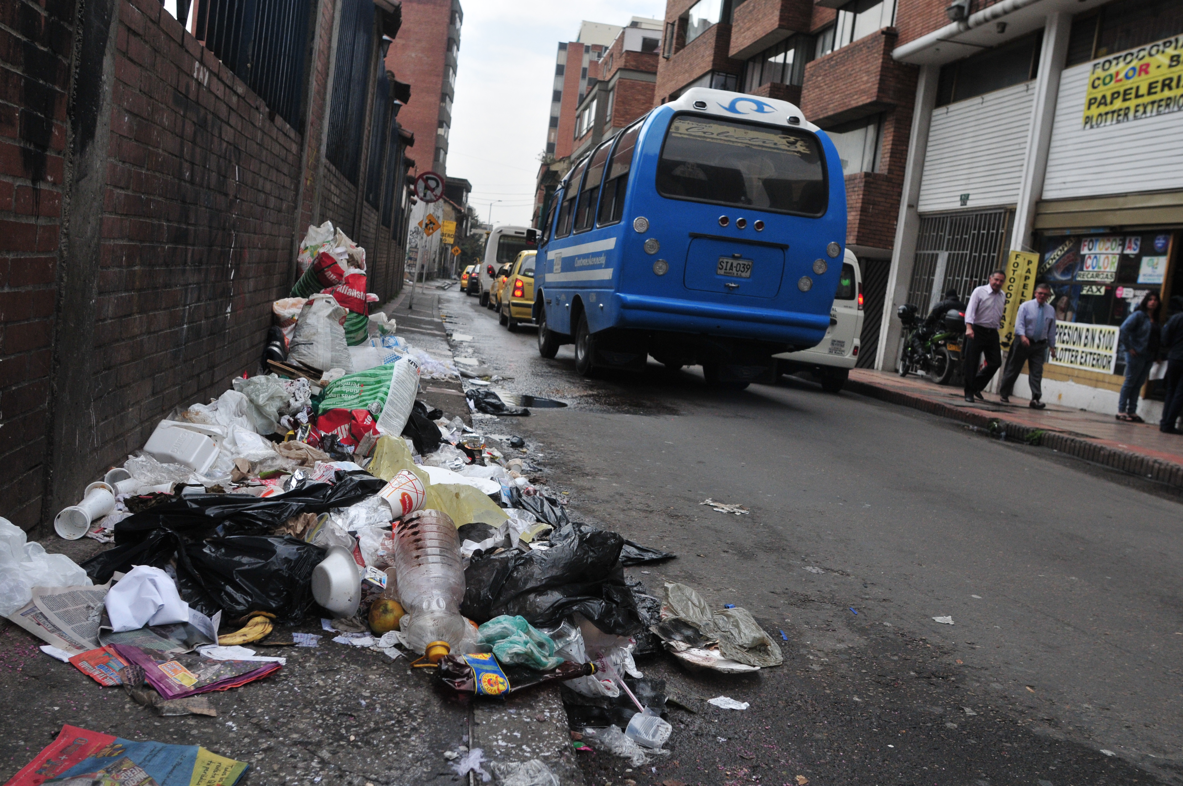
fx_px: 985
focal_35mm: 30
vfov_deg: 43.5
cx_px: 592
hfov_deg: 62.0
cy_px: 393
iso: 640
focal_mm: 20
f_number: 4
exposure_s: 1/2000
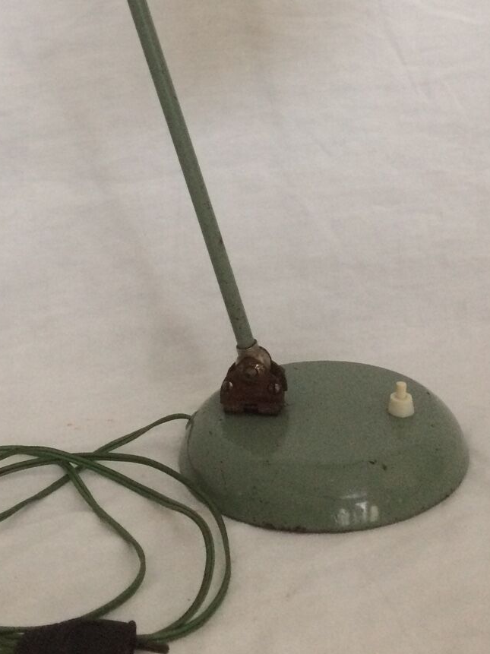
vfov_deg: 33.7
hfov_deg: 26.5
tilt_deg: -11.3
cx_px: 261
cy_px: 109
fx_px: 1039
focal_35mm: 55
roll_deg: +3.2
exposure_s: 1/33
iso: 160
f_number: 2.2
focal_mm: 4.15
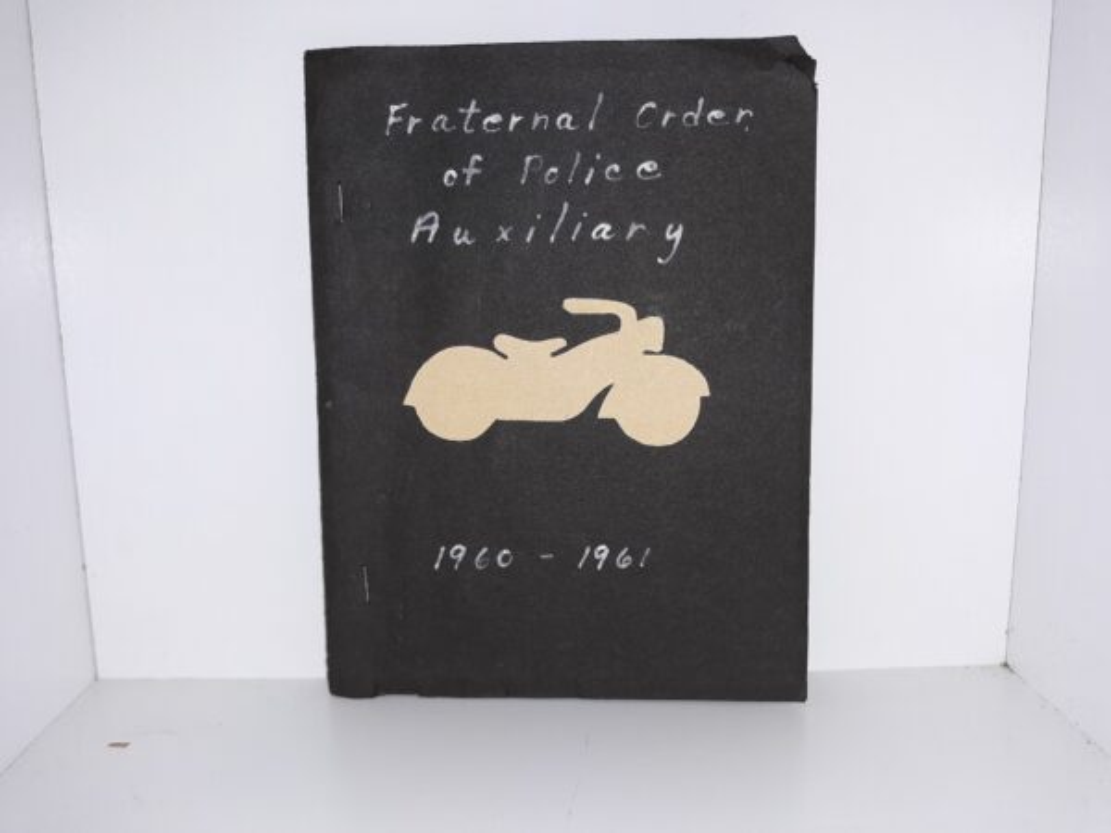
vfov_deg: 49.7
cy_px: 416
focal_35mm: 28
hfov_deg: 63.4
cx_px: 556
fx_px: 899
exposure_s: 1/190
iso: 40
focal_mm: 3.7
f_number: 1.7
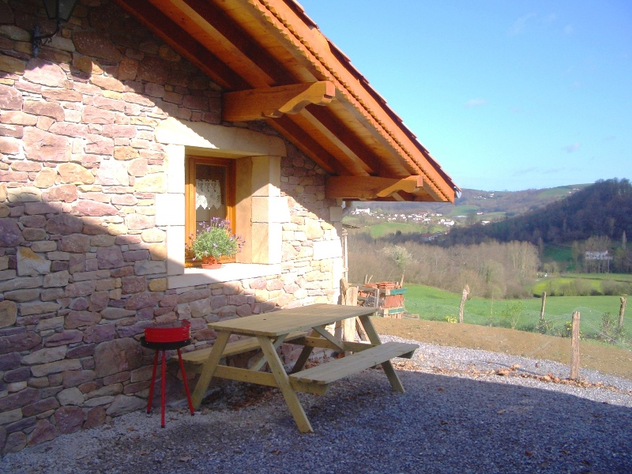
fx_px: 639
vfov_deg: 40.7
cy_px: 237
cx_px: 316
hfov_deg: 52.6
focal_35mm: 35
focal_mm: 5.8
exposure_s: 1/400
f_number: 4.3
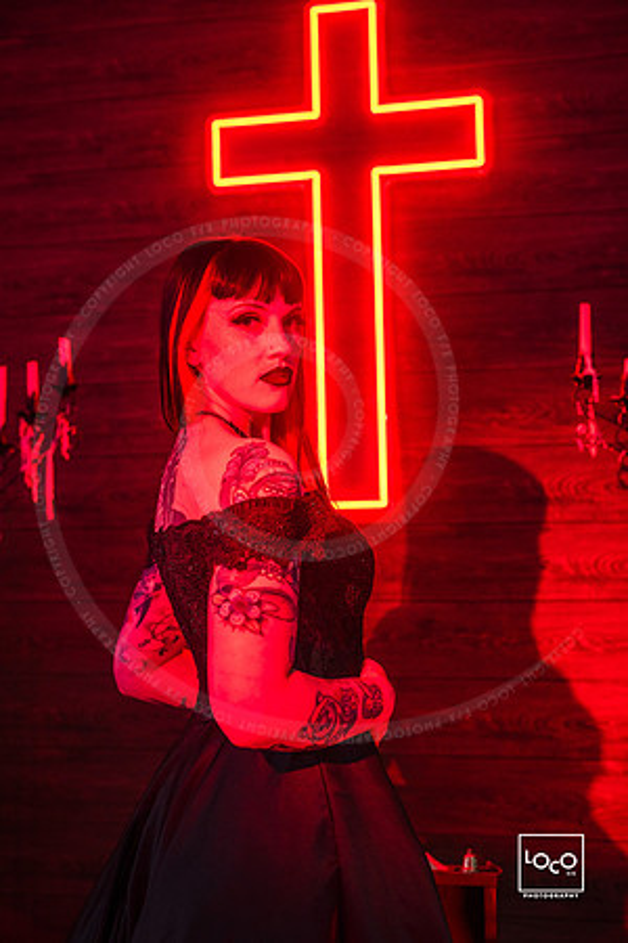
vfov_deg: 44.5
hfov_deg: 30.5
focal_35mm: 44
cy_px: 472
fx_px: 1151
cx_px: 314
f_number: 3.2
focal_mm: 44
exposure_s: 1/100
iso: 1000
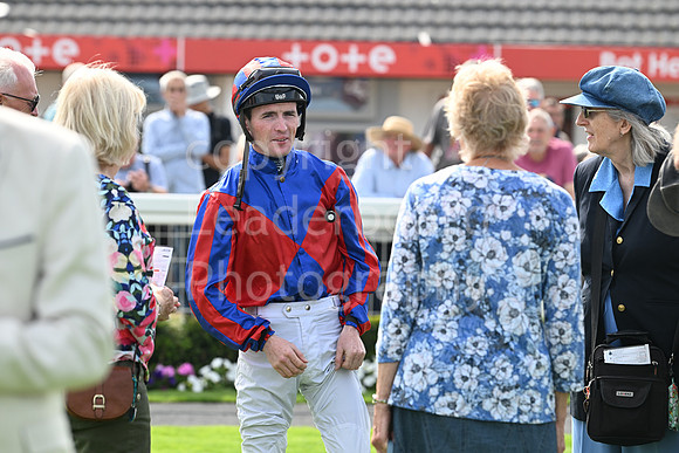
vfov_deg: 6.9
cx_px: 340
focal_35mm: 200
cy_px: 226
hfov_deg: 10.3
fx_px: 3773
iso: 400
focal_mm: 200
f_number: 5.6
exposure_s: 1/800
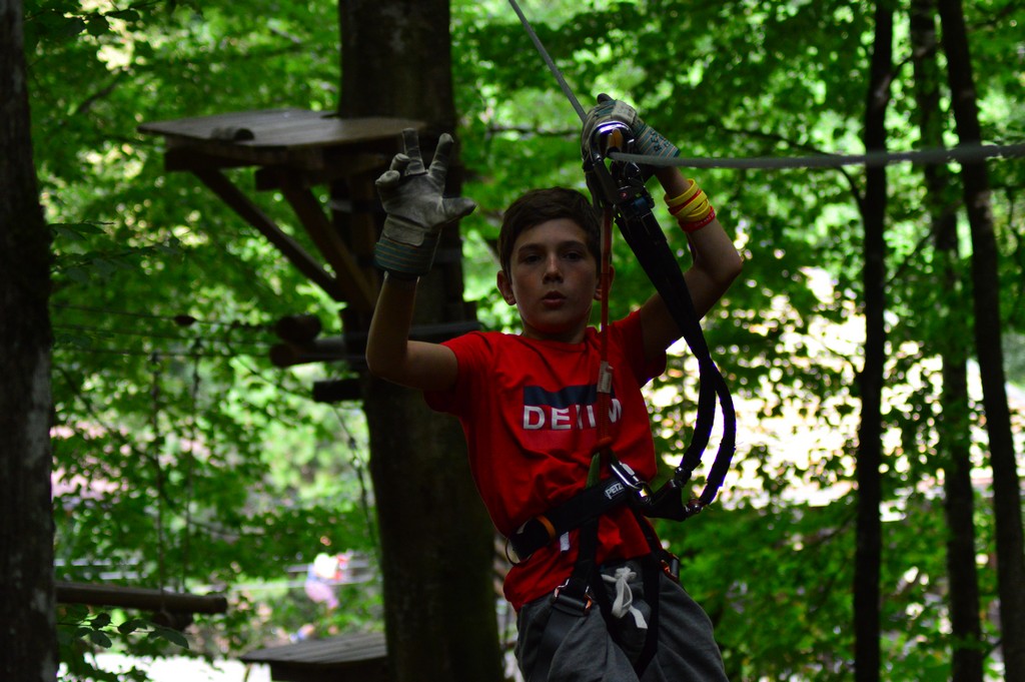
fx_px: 2987
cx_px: 512
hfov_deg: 19.5
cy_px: 341
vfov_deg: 13.0
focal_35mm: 105
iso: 1600
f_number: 4
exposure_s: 1/1000
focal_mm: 70
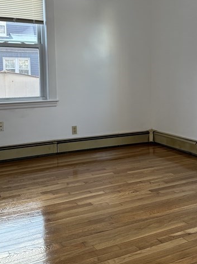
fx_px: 296
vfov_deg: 47.5
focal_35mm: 39
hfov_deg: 36.8
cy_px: 99
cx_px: 94
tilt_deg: -3.4
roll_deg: +1.3
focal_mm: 6.86
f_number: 1.78
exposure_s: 1/121
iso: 125
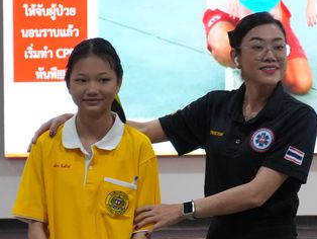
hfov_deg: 5.7
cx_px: 117
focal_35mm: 345
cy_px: 205
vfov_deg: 4.3
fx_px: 3157
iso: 3200
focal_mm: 75
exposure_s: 1/160
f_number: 5.6
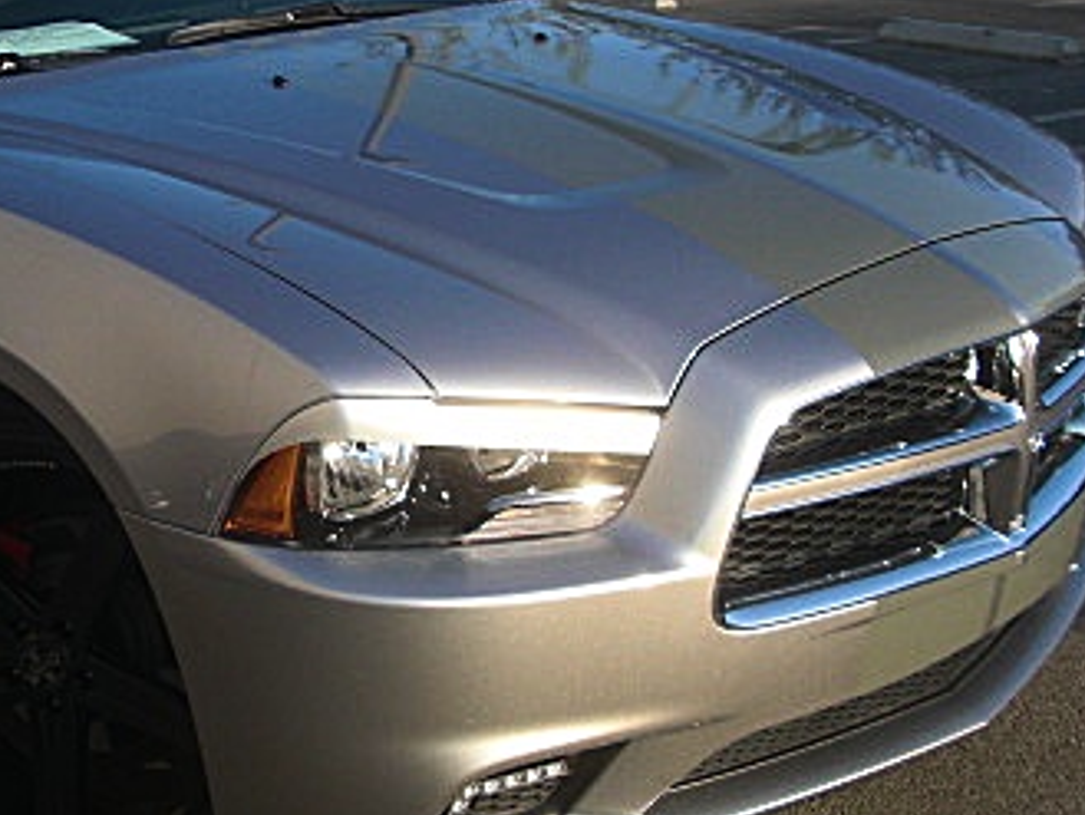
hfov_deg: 27.2
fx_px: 2195
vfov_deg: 21.0
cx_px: 198
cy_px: 353
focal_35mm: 70
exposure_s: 1/400
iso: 50
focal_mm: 6.3
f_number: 2.8
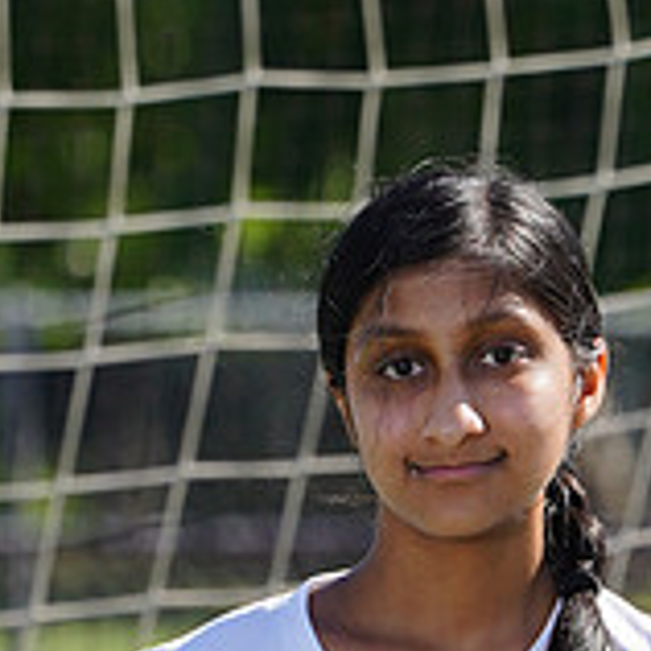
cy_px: 1096
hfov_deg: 1.6
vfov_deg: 1.6
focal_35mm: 1076
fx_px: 22894
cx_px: 429
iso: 200
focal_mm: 345
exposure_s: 1/250
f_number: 11
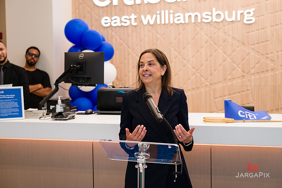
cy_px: 89
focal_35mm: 61
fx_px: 478
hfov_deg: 32.8
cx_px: 148
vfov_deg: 22.2
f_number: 3.2
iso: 400
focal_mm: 57
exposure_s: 1/200
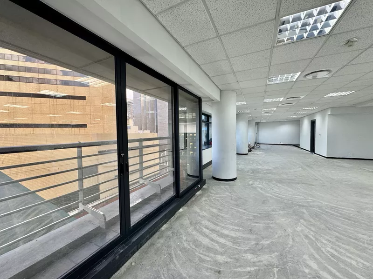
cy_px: 140
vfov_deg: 85.7
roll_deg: +0.2
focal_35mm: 14
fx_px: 151
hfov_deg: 102.1
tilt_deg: -1.8
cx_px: 186
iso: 125
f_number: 2.2
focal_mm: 2.22
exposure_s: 1/99
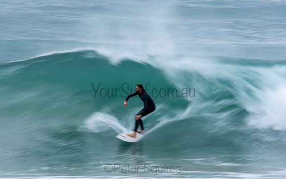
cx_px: 143
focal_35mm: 768
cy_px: 86
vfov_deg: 1.7
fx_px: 5988
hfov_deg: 2.7
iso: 100
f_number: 22
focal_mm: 500
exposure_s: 1/20
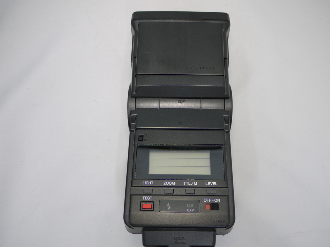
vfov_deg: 41.7
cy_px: 137
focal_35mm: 34
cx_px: 175
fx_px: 324
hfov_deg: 53.9
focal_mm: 14
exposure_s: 1/30
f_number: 3.5
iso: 100
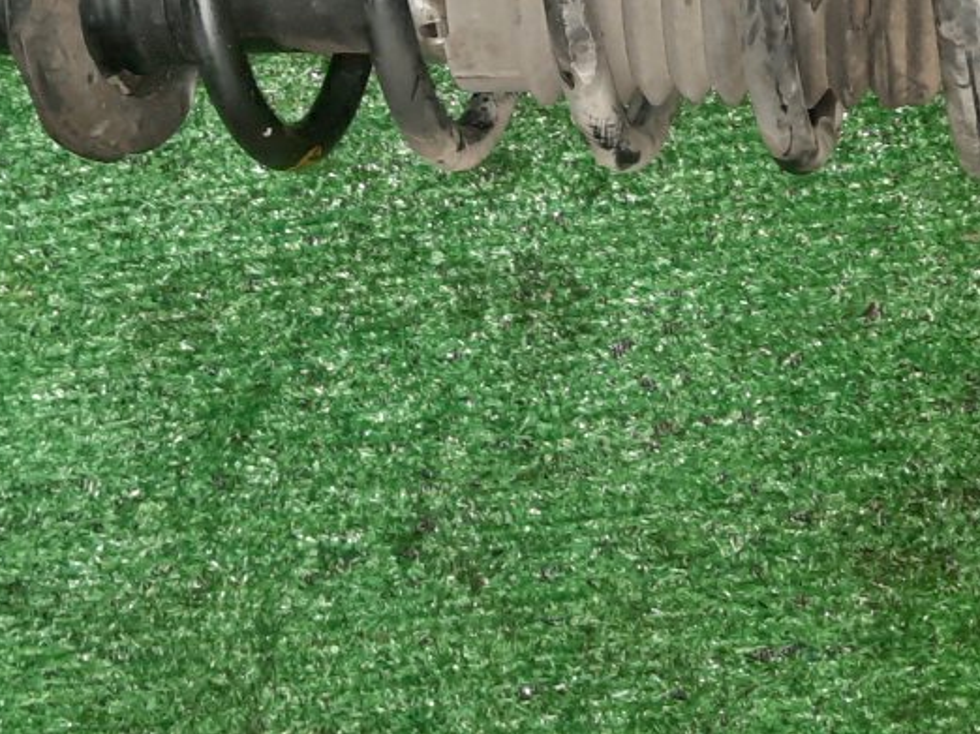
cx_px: 330
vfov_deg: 20.7
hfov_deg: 28.0
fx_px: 1953
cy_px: 38
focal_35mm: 69
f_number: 2
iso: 327
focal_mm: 4.6
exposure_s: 1/33
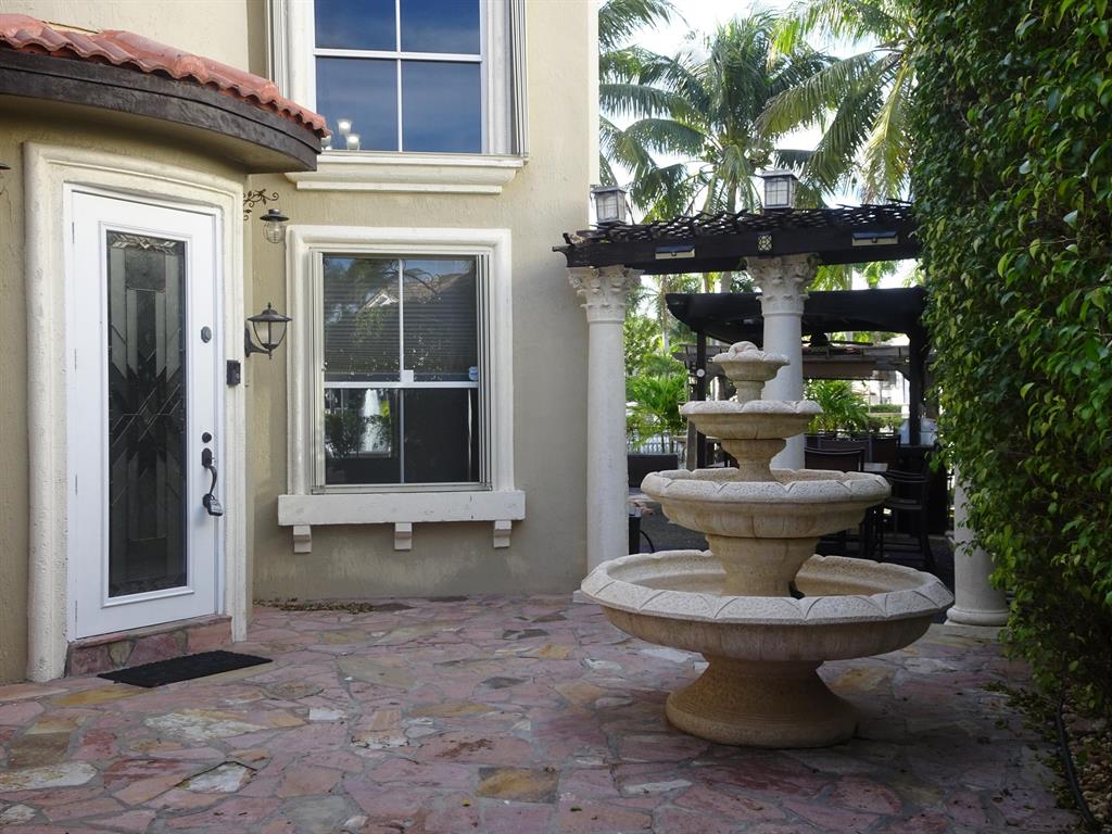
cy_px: 417
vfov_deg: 42.9
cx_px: 556
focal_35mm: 33
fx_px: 1060
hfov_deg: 55.4
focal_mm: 5.61
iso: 80
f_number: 4
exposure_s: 1/125
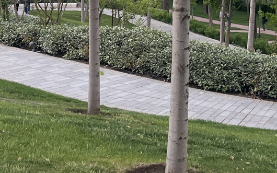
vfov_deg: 11.6
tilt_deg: +3.5
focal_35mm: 104
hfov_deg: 20.0
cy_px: -140
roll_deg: +1.9
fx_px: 785
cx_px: 106
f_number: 1.6
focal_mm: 5.1
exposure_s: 1/138
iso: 50
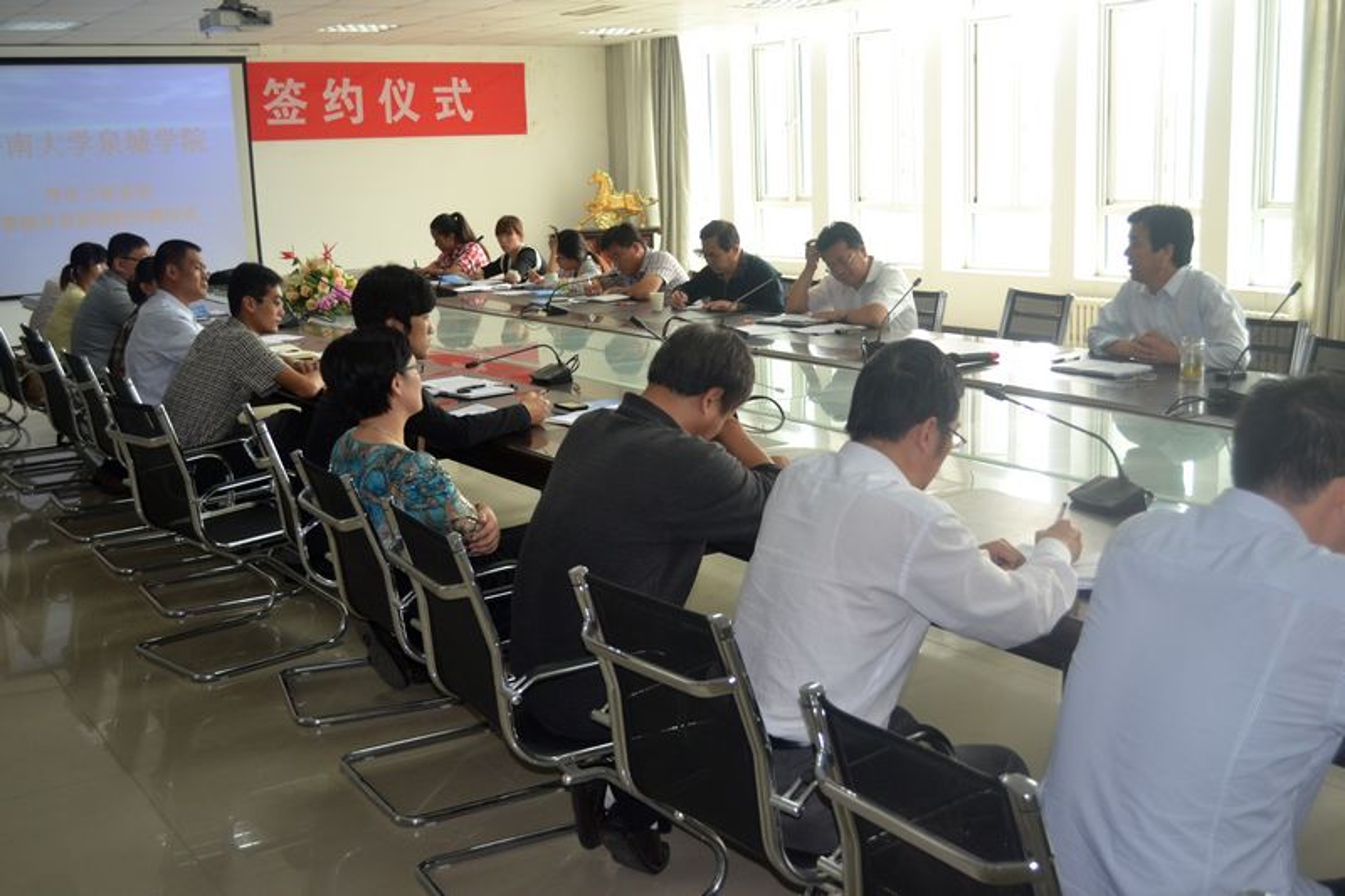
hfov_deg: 49.6
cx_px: 672
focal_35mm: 39
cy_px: 448
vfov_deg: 34.2
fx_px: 1457
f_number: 4.2
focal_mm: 26
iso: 400
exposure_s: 1/60
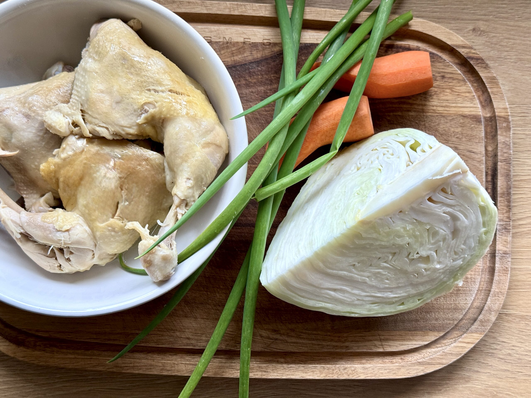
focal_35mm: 48
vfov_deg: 30.3
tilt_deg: -83.5
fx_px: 736
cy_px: 199
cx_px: 266
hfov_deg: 39.7
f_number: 1.78
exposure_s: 1/64
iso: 100
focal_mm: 6.76
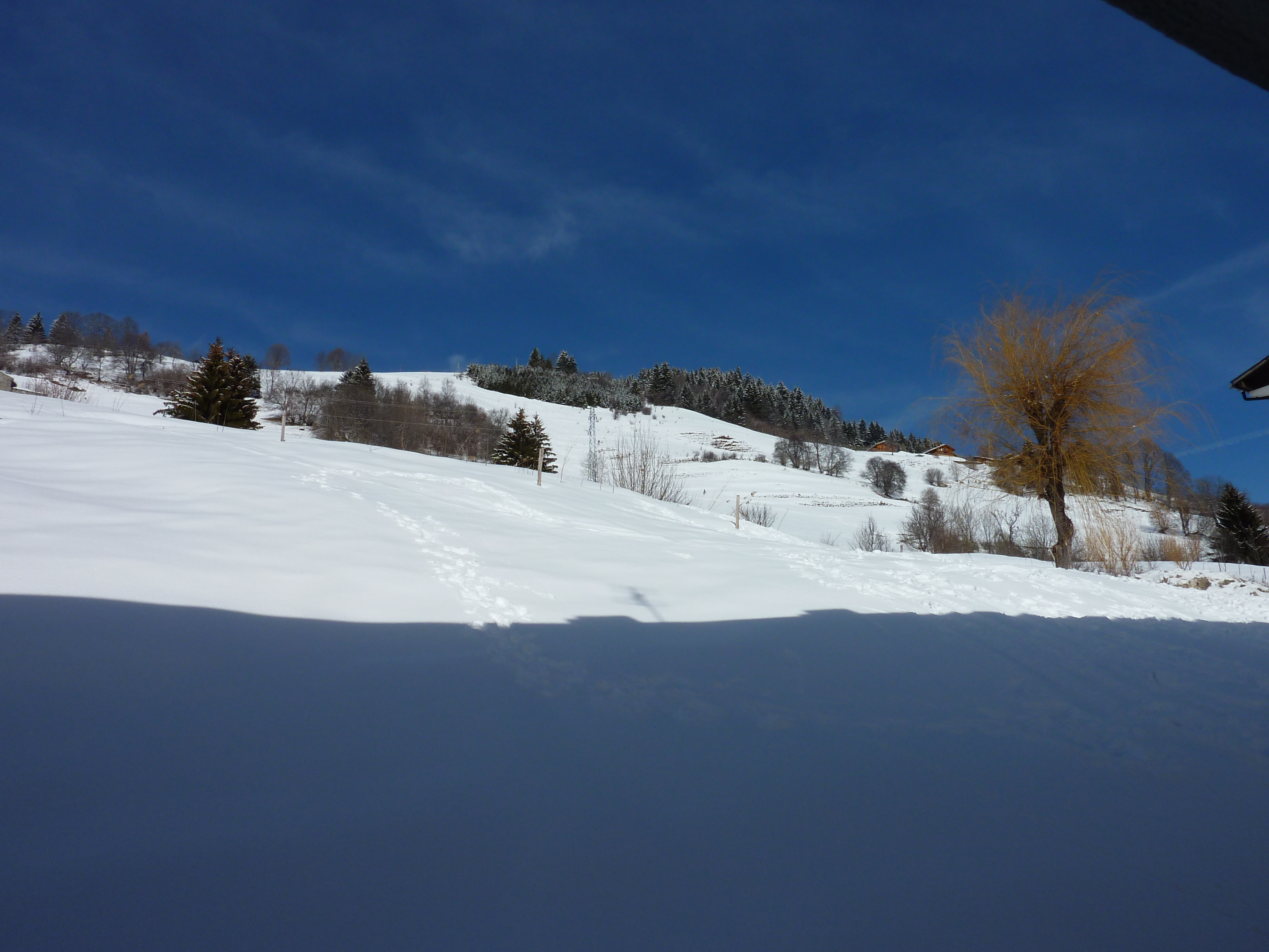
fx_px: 916
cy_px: 476
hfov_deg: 69.4
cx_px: 634
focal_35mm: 25
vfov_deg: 54.9
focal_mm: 4.1
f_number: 5.6
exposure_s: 1/1000
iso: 80
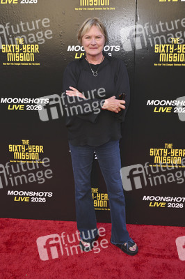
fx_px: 278
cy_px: 140
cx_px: 92
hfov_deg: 36.8
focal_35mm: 36
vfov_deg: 53.2
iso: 500
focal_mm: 36
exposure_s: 1/250
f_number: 7.1
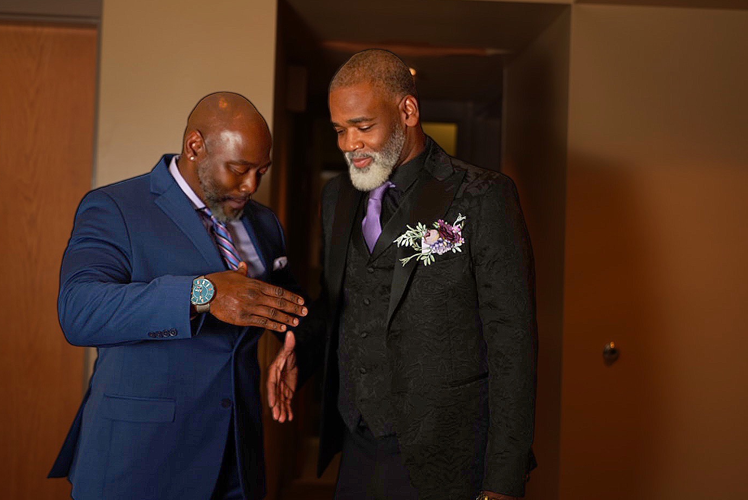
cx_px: 362
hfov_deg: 41.1
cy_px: 221
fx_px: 998
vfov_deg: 28.1
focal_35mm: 48
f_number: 2.8
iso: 250
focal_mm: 41
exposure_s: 1/160
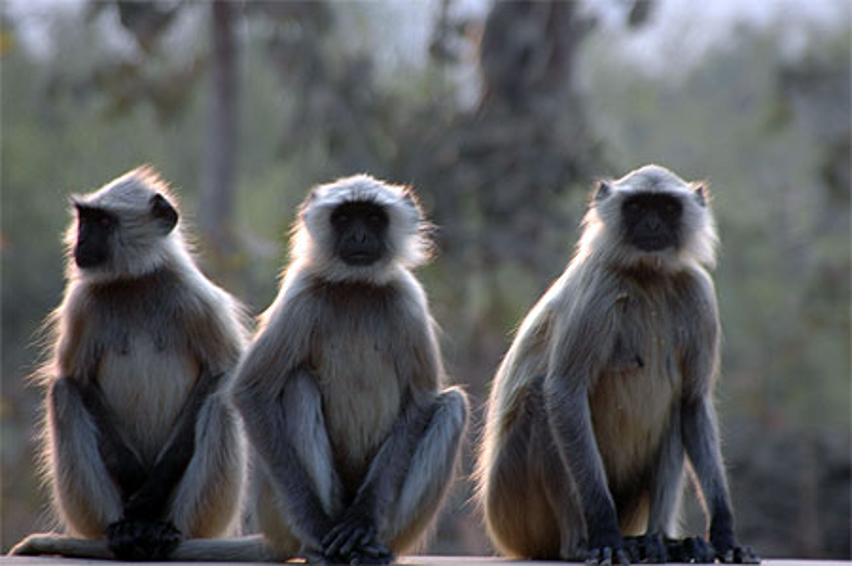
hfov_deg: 4.6
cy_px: 283
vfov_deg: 3.0
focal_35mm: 450
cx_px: 426
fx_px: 10638
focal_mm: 300
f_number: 6.3
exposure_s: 1/50
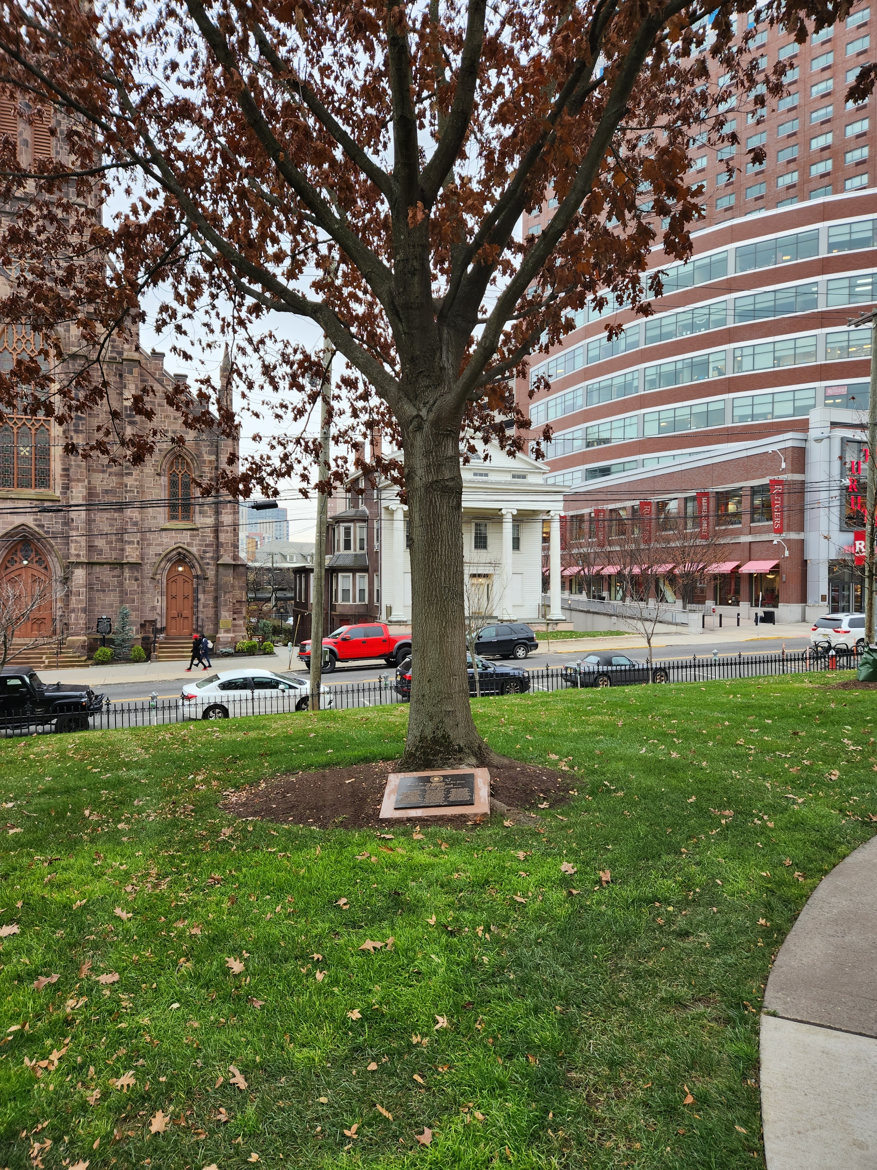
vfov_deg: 73.9
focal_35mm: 23
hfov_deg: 58.9
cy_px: 585
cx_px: 438
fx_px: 777
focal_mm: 5.4
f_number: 1.8
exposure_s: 1/120
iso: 40
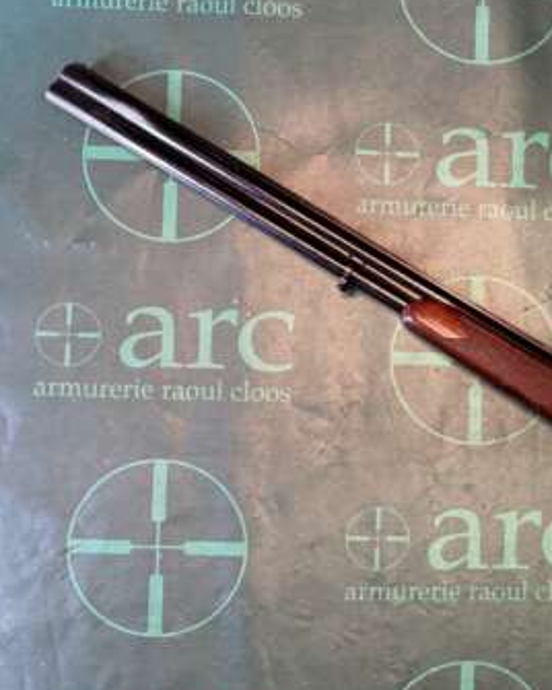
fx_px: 858
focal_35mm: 42
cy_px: 387
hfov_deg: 32.1
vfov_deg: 43.7
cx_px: 583
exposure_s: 1/50
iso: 400
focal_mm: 6.76
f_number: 1.78
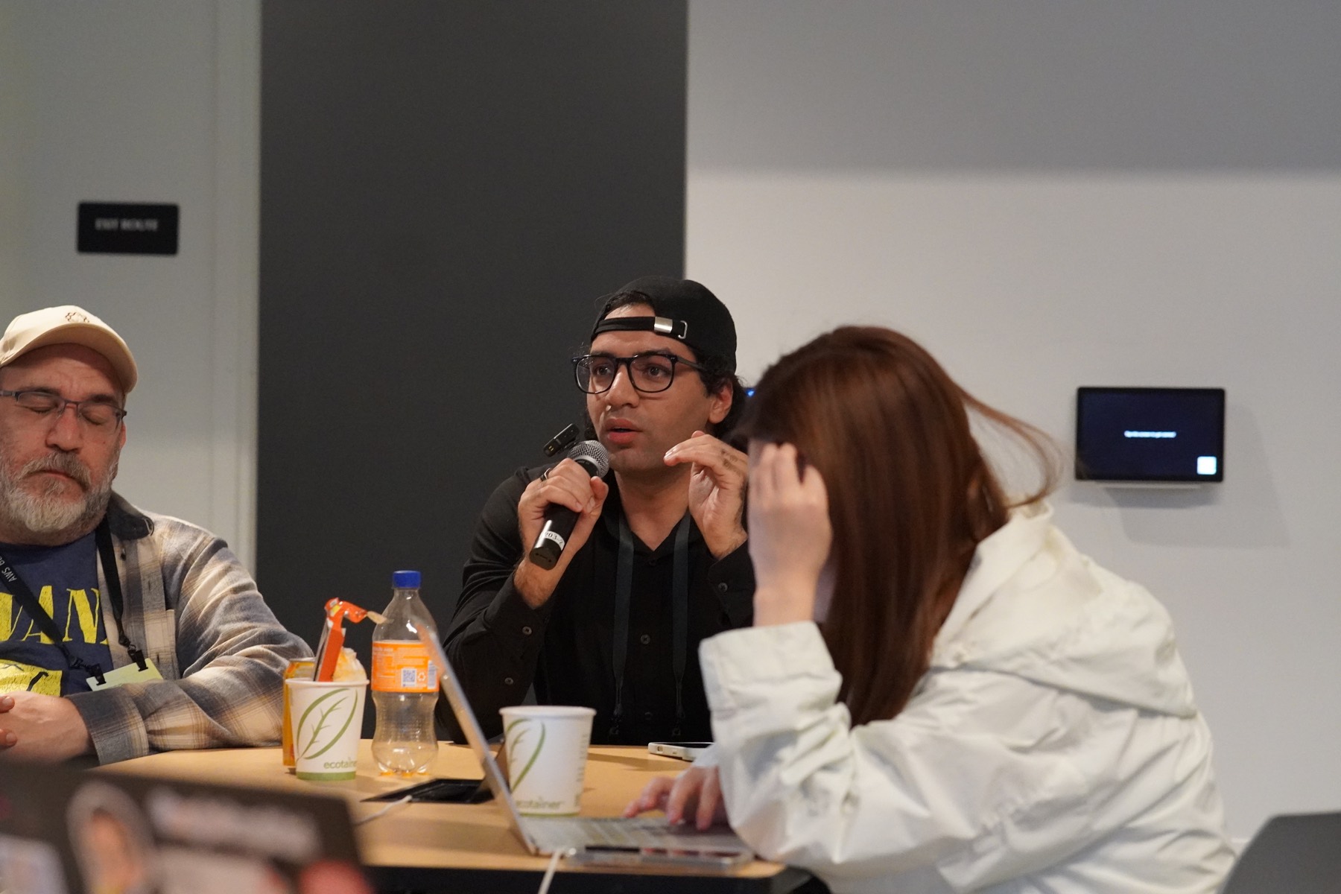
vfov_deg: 12.2
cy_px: 447
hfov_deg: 18.2
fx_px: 4190
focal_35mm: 112
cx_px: 670
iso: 6400
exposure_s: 1/160
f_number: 3.2
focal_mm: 75
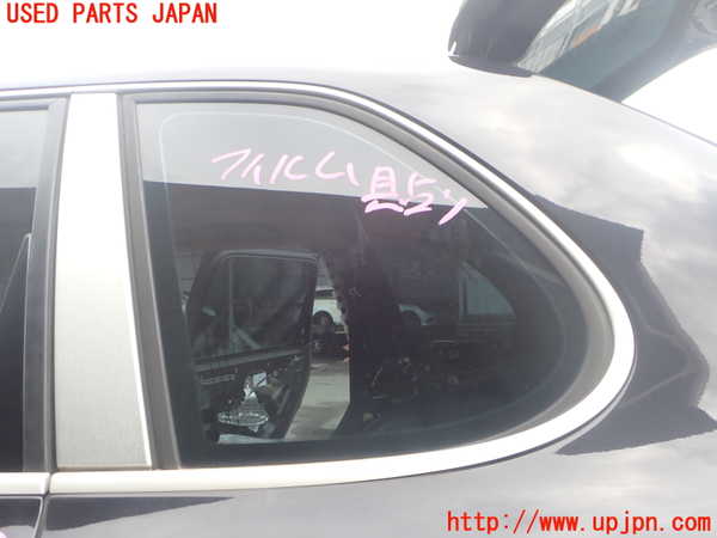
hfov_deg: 60.0
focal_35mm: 30
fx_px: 621
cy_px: 269
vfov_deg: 46.8
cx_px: 358
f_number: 3.2
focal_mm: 5.4
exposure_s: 1/200
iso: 100
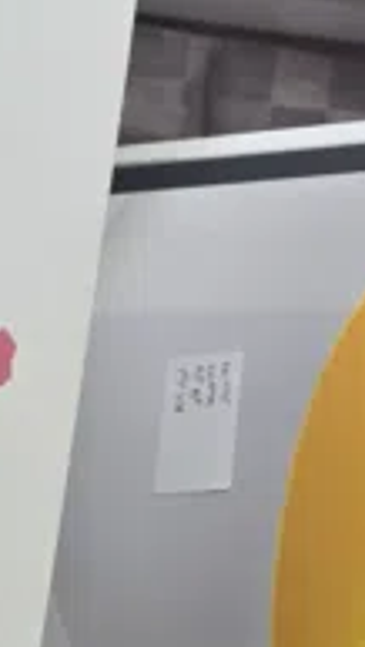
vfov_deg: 25.6
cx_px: 686
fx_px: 1424
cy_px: 318
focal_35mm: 83
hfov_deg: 13.0
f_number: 1.8
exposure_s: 1/607
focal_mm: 5.4
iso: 80
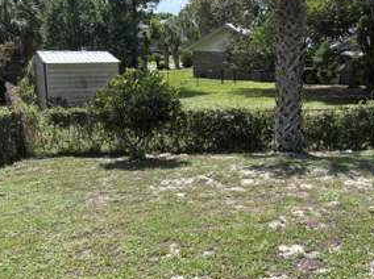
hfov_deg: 42.8
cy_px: 174
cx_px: 223
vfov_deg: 32.6
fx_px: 475
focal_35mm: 44
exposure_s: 1/1845
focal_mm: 5.96
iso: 50
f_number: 1.6
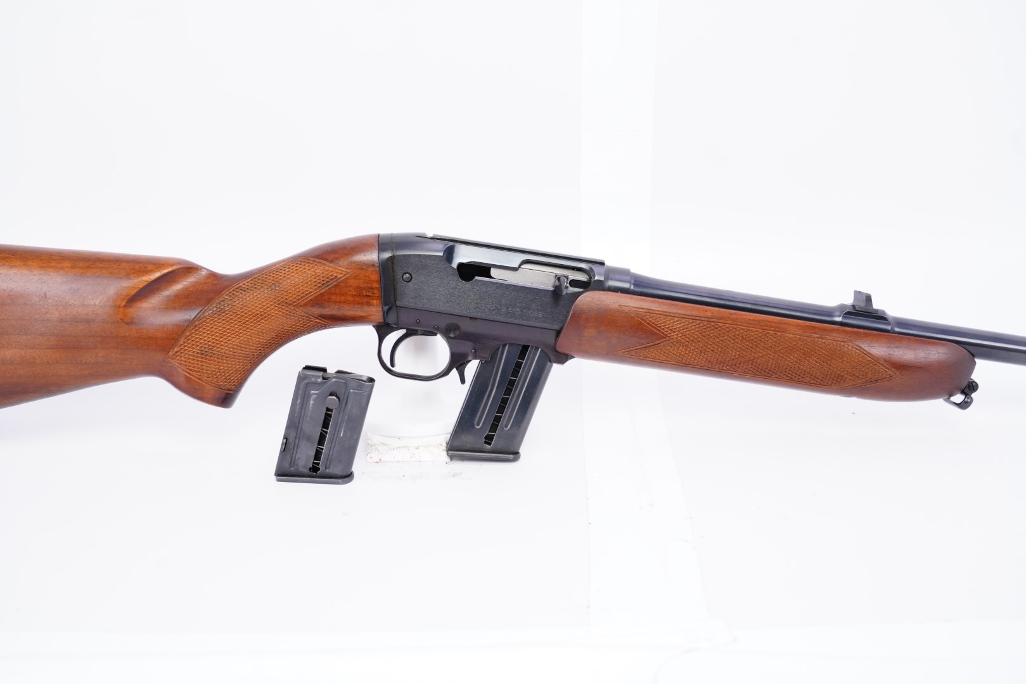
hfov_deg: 51.9
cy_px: 342
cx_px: 513
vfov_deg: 36.0
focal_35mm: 37
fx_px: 1055
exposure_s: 1/250
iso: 4000
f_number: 6.3
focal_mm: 37
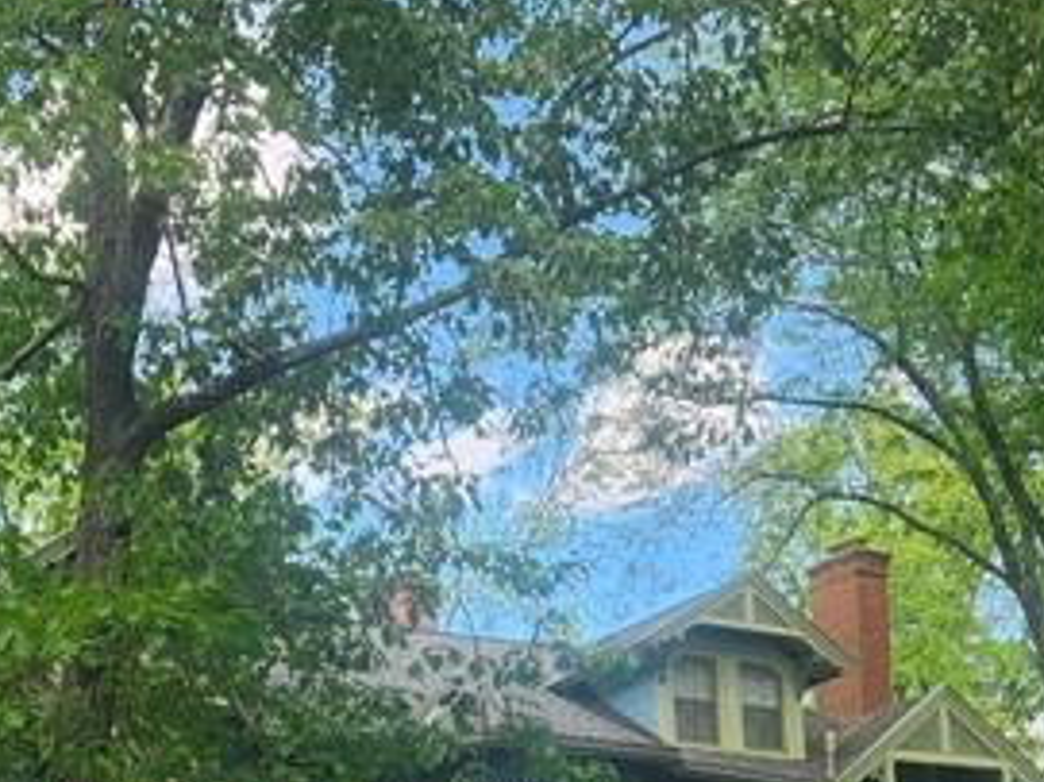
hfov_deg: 22.2
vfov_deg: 16.1
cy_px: 994
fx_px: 2623
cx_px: 227
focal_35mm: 87
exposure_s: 1/427
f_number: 1.8
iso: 20
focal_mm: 5.4
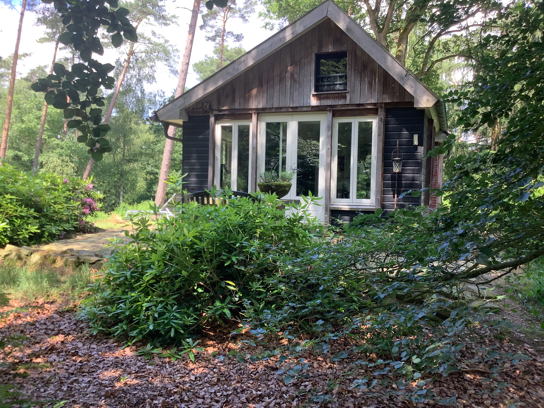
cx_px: 272
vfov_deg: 45.4
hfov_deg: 58.4
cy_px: 204
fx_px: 487
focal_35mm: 31
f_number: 2.4
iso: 32
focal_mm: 3.3
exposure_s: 1/100
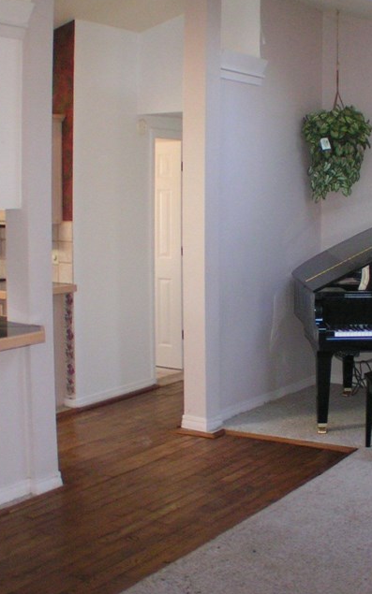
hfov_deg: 19.8
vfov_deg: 31.5
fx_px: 1054
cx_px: 286
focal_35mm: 65
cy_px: 252
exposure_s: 1/40
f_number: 2.8
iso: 200
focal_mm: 5.8
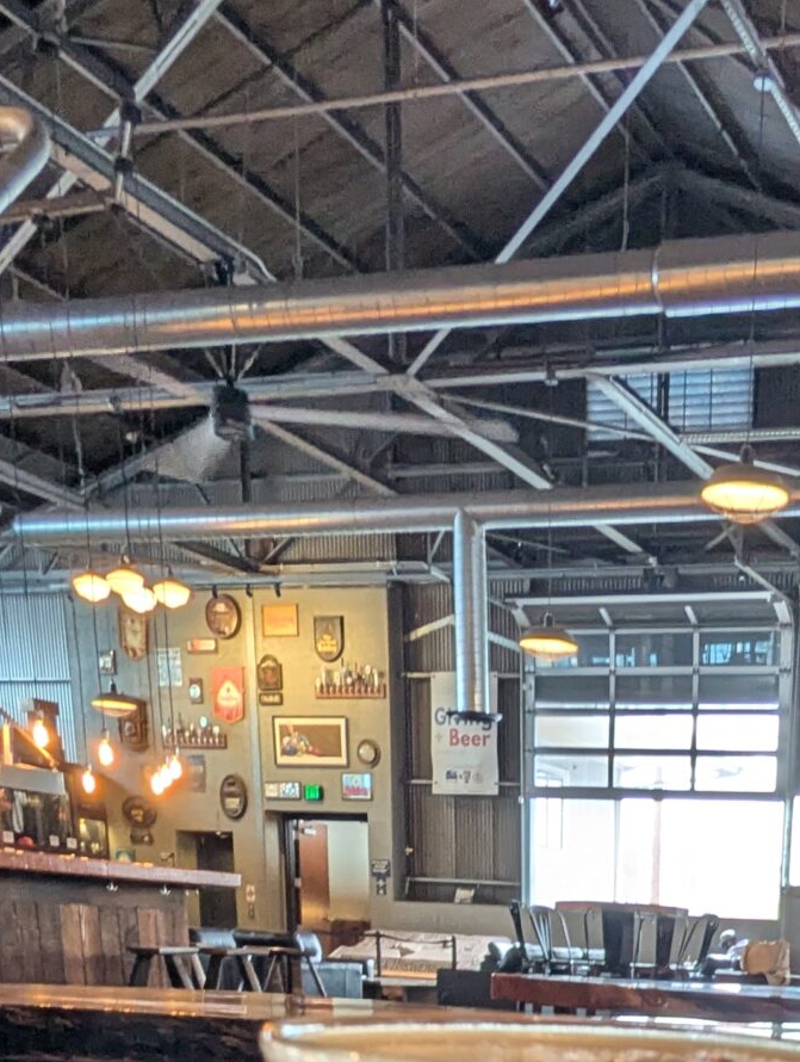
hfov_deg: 30.0
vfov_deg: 30.6
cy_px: 1440
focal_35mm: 46
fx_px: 1413
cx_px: 754
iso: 94
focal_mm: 2.35
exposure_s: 1/30
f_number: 2.2
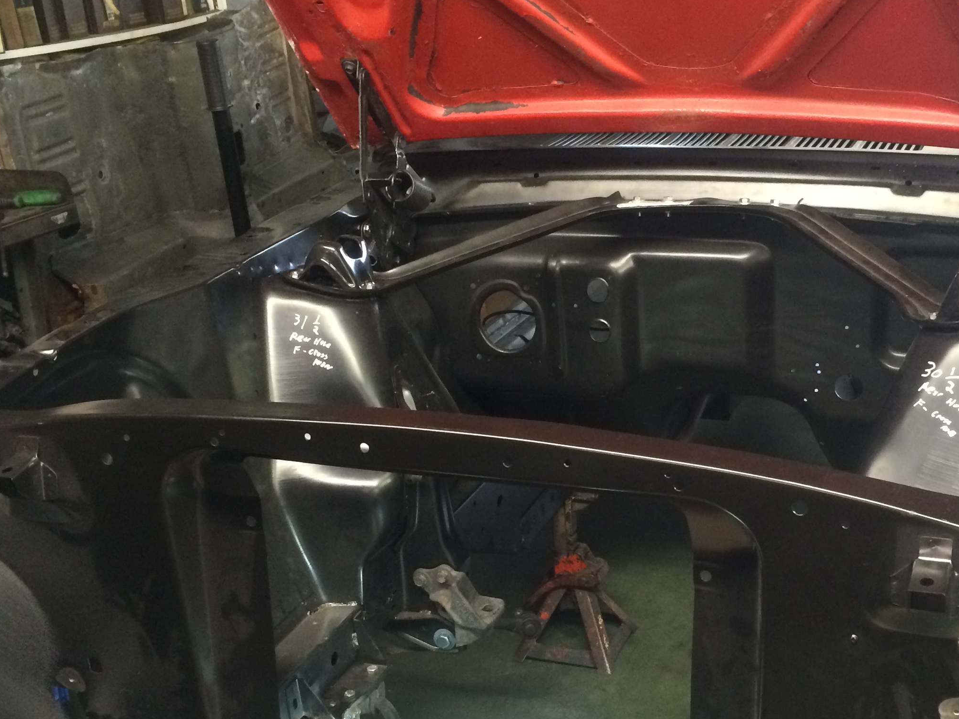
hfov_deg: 40.2
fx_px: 1302
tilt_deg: -23.6
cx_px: 599
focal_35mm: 47
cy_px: 463
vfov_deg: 30.7
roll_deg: +3.4
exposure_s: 1/17
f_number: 2.2
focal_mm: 4.15
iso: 320
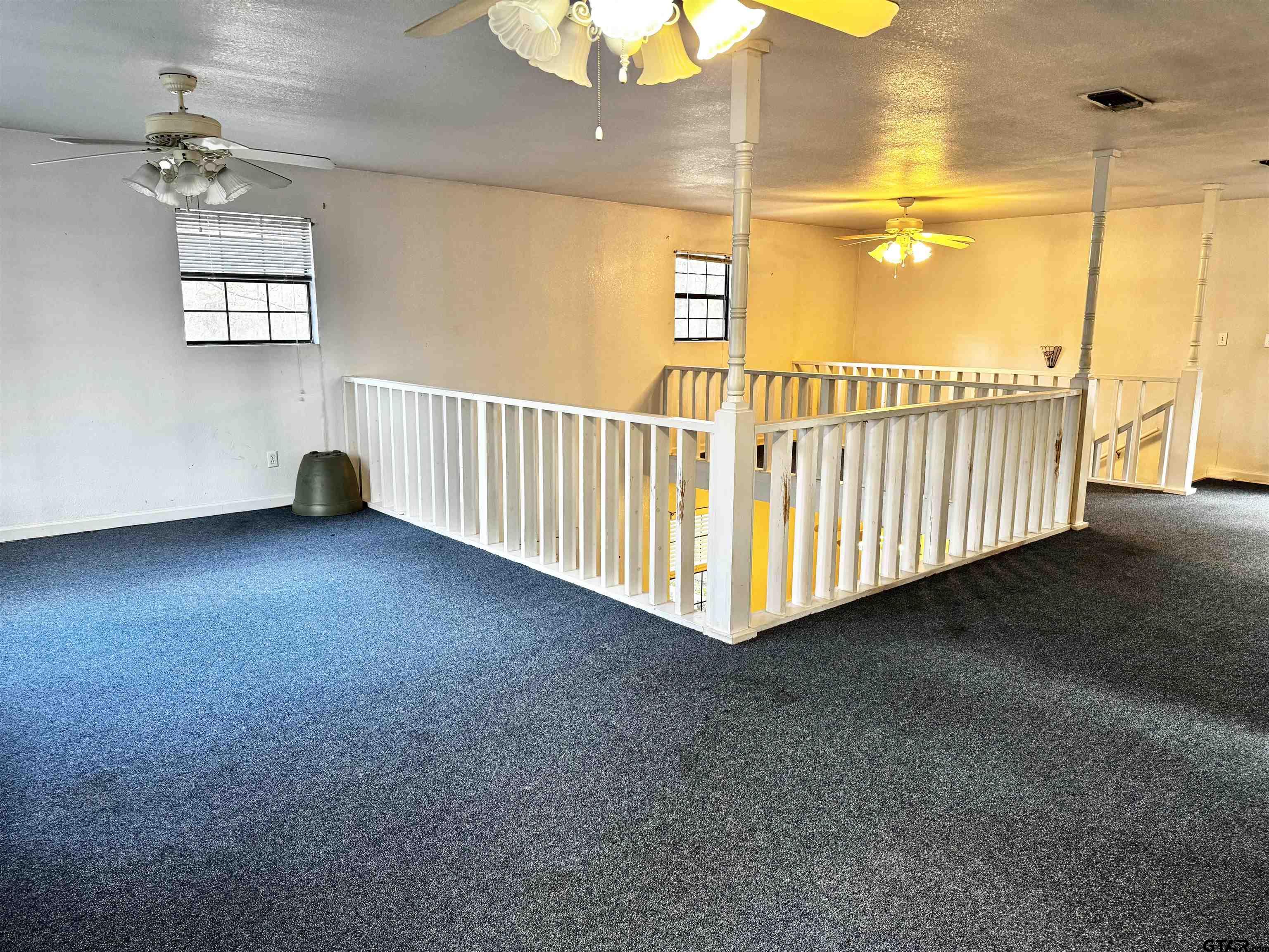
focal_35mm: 24
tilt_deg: -11.0
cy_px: 476
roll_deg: -0.3
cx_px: 634
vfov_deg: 56.8
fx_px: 880
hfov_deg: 71.6
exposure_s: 1/60
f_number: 1.78
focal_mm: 6.76
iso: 250
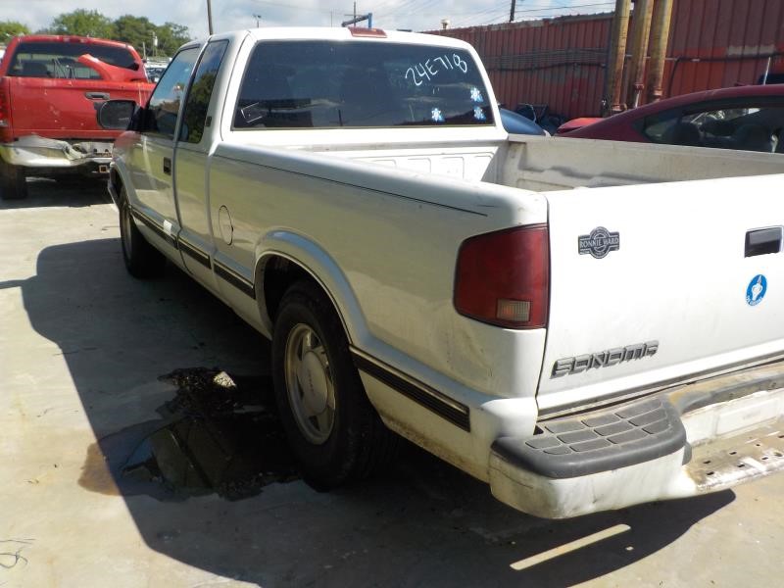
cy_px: 294
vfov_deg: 46.8
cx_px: 392
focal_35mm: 30
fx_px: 679
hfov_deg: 60.0
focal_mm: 4.1
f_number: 3.3
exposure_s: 1/1250
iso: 125
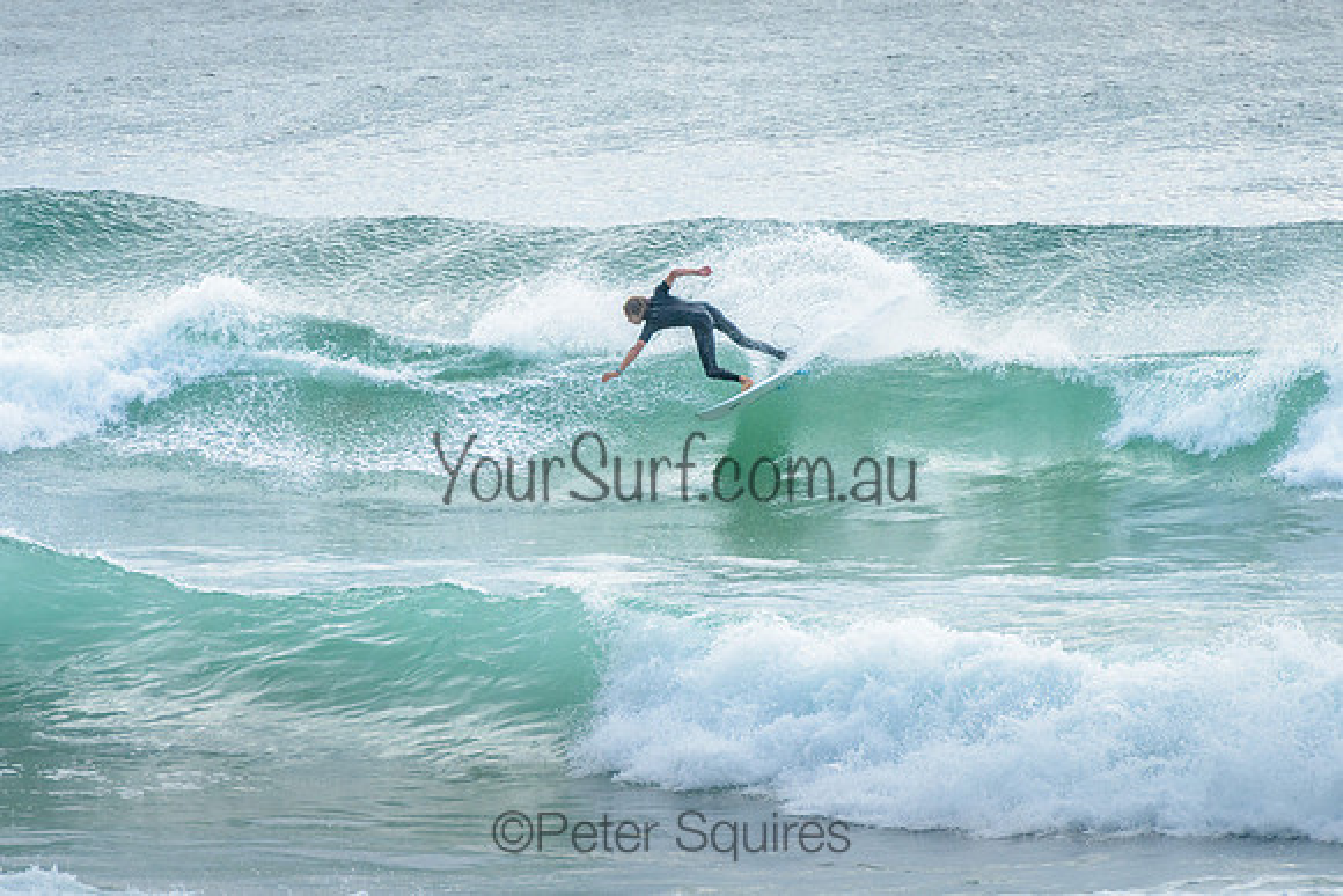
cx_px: 679
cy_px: 365
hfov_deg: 4.2
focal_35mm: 490
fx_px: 18299
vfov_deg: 2.8
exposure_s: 1/1600
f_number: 11
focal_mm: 400
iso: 800
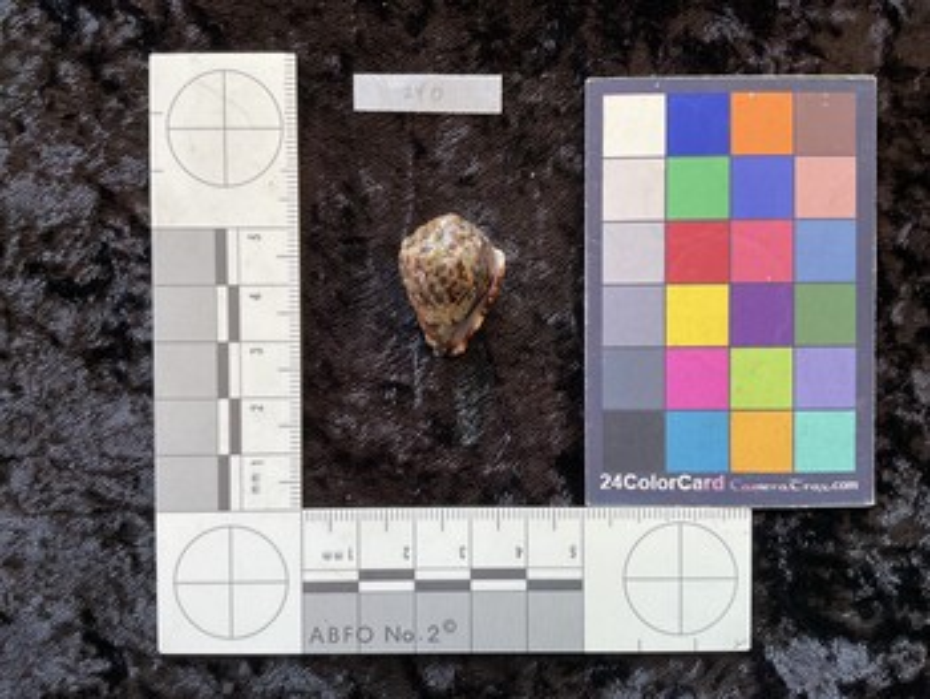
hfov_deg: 61.6
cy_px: 350
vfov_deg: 48.3
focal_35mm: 29
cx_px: 465
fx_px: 780
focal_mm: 3
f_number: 1.8
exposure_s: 1/60
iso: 50
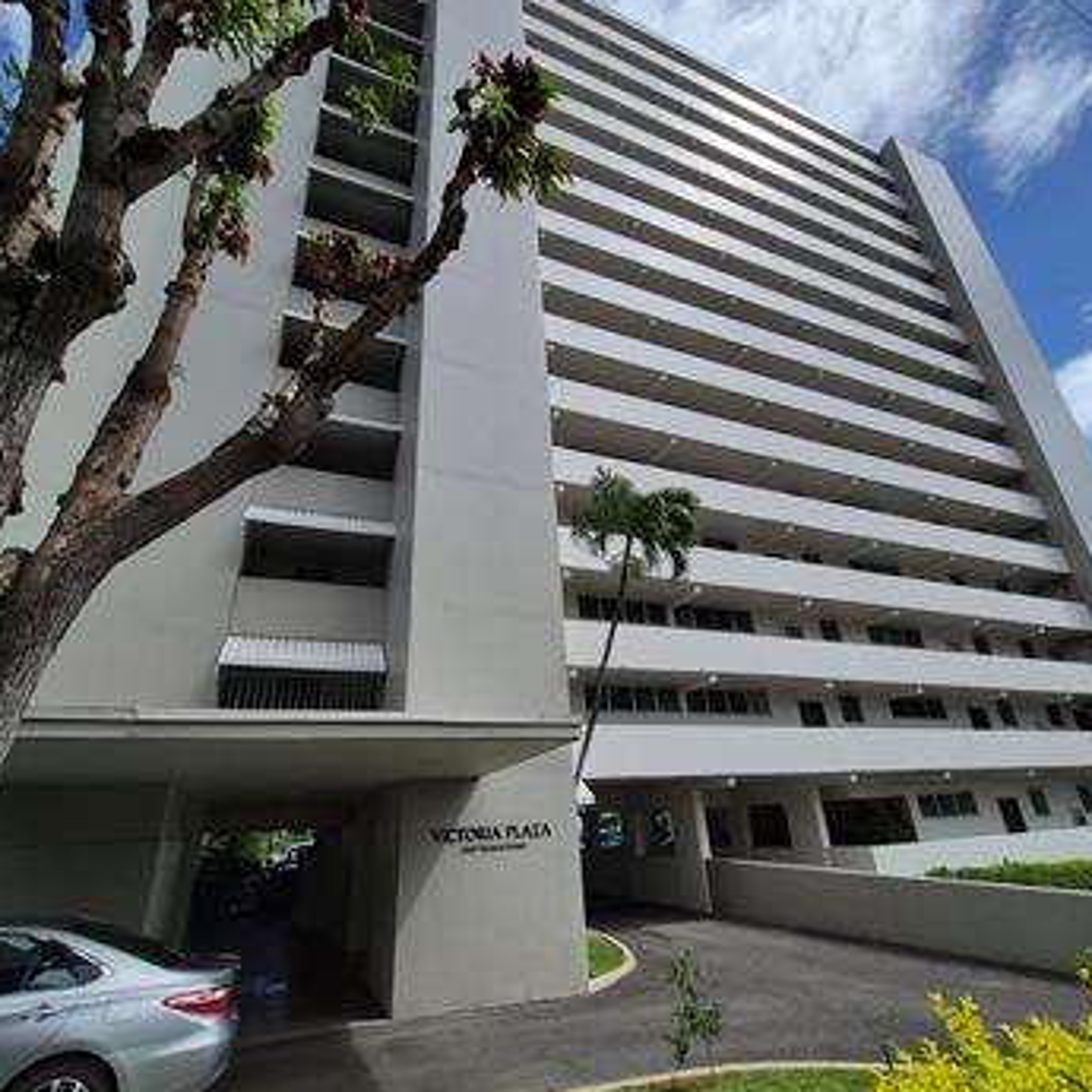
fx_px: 571
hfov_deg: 87.4
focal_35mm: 16
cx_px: 557
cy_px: 541
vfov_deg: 87.4
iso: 40
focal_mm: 1.74
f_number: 2.2
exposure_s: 1/3848
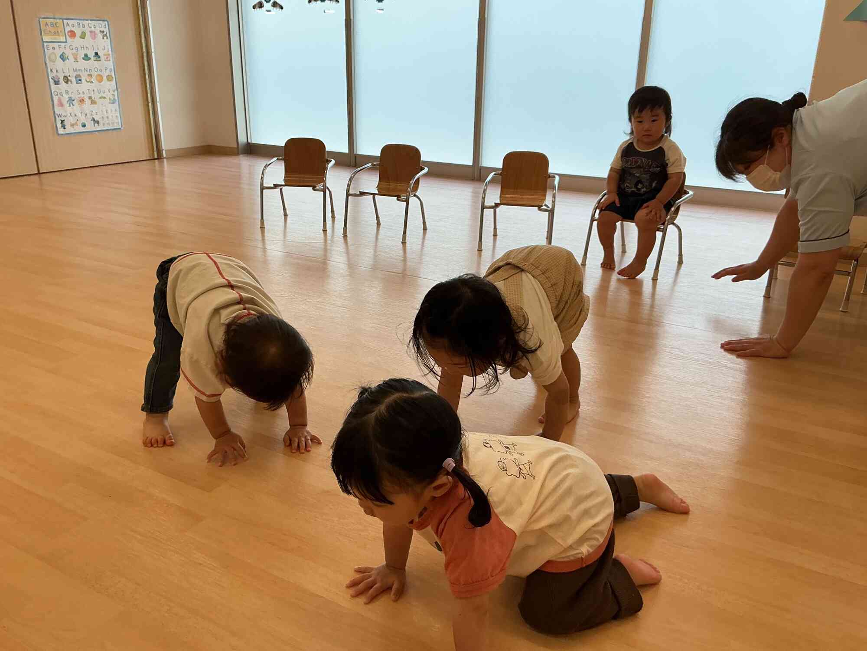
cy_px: 326
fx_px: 726
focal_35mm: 29
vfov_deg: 48.2
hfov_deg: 61.7
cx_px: 434
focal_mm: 3
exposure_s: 1/154
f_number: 1.8
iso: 20
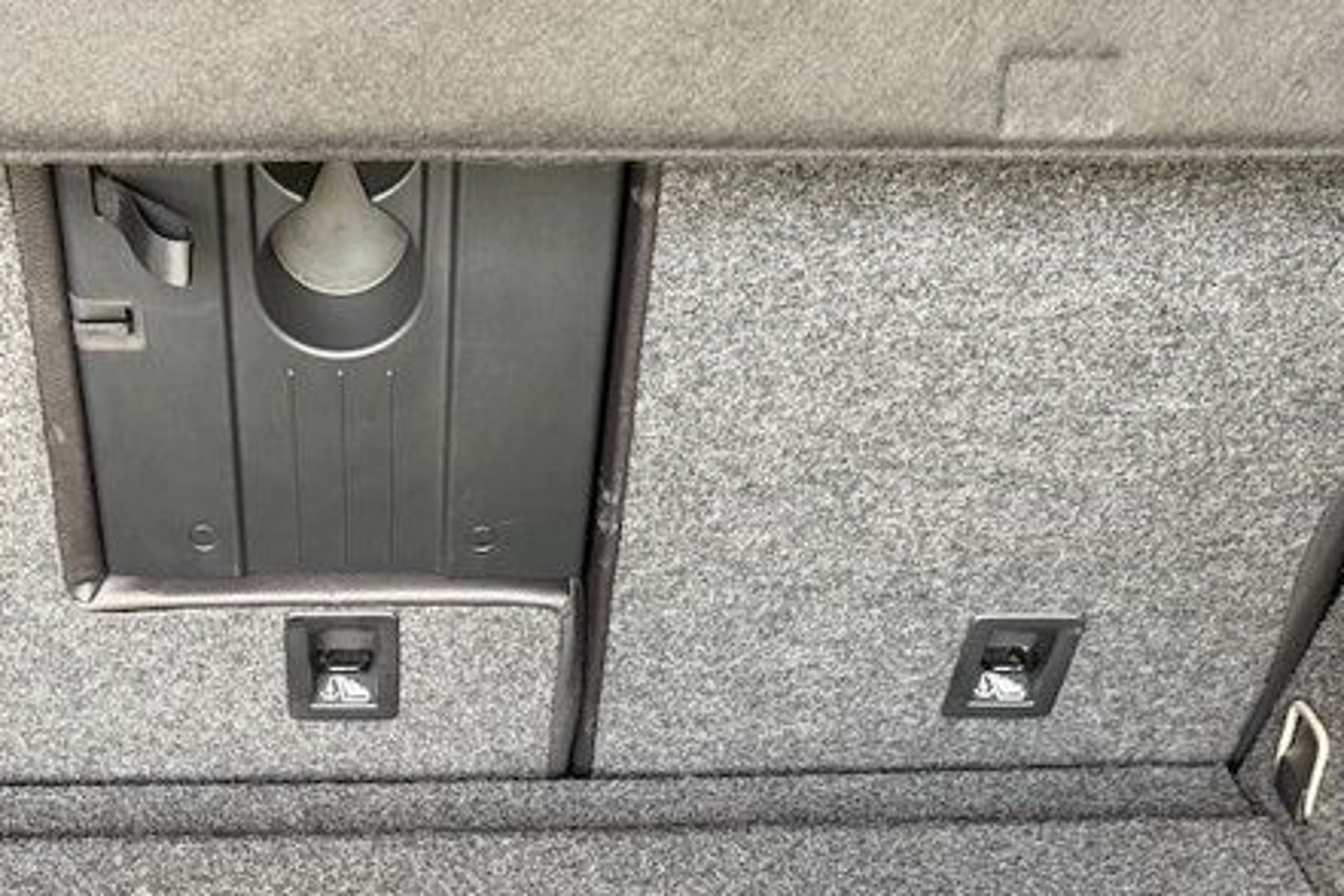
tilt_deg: -40.7
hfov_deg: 34.1
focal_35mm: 58
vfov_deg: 21.3
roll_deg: -0.8
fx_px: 2165
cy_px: 1149
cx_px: 411
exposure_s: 1/67
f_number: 1.78
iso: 200
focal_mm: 6.76
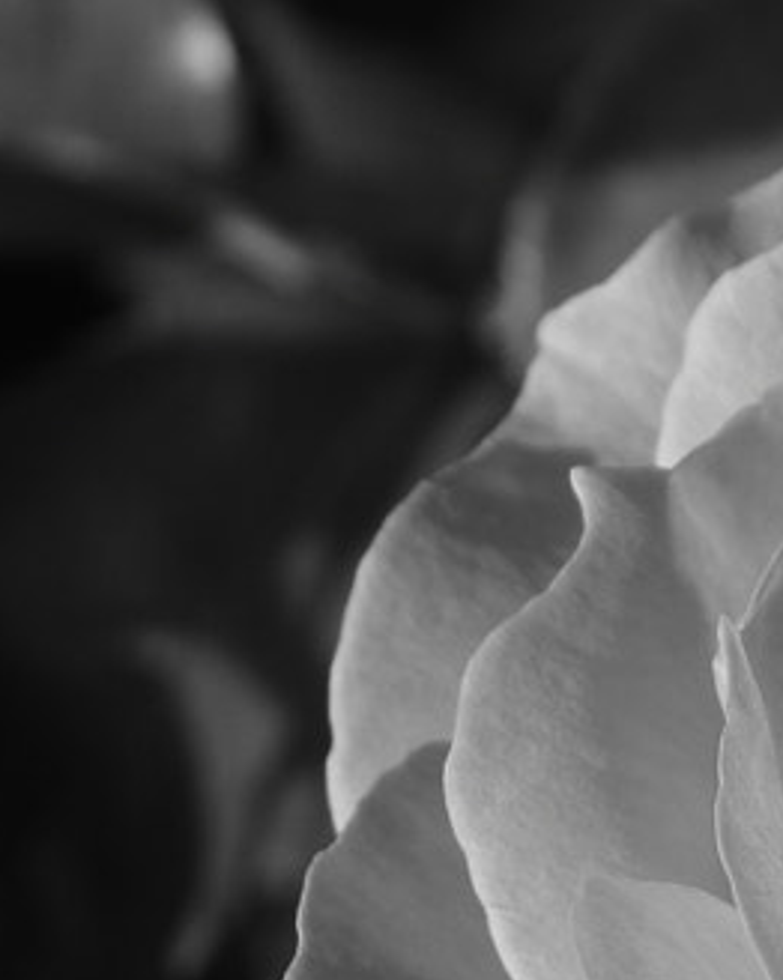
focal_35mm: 405
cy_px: 910
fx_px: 11743
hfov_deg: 3.8
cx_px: 1485
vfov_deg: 4.8
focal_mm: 46
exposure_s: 1/320
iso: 100
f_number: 7.1
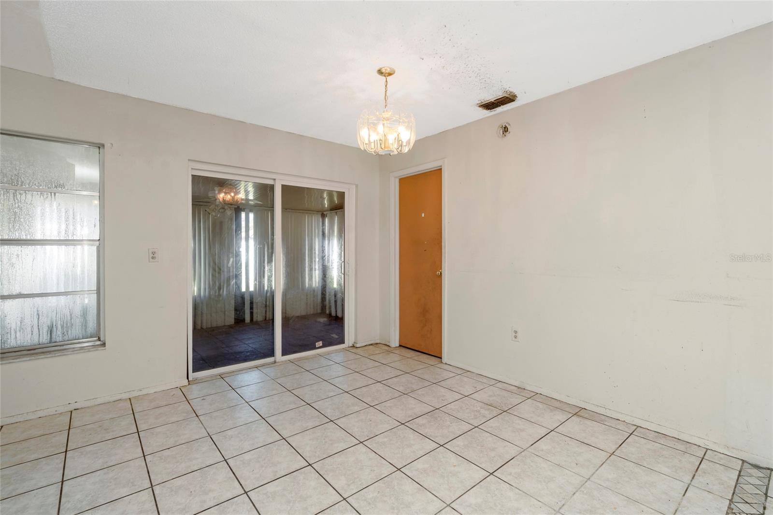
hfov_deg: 96.7
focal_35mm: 16
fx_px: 343
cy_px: 258
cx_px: 386
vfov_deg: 73.7
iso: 800
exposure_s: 1/60
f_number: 6.7
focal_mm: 16
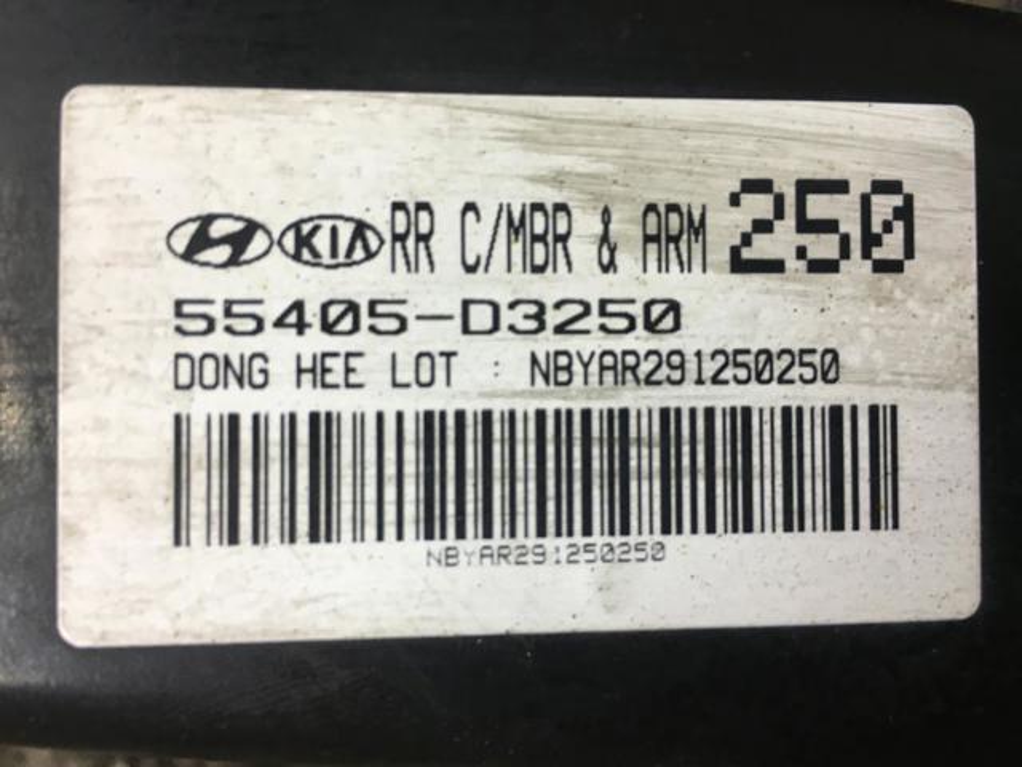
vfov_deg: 48.2
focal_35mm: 29
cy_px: 384
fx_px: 856
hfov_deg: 61.7
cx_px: 511
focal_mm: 4.15
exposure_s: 1/33
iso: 80
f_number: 2.2
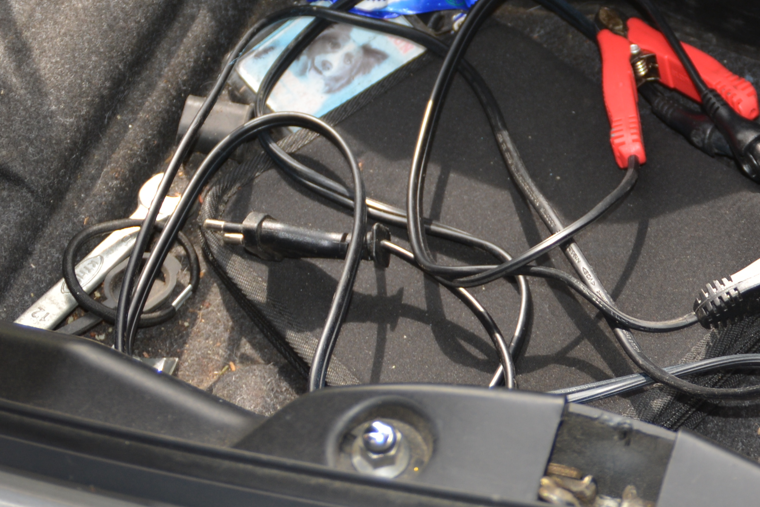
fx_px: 2639
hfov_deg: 16.4
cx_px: 313
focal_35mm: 125
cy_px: -20
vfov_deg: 10.9
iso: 100
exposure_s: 1/200
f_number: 4
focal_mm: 28
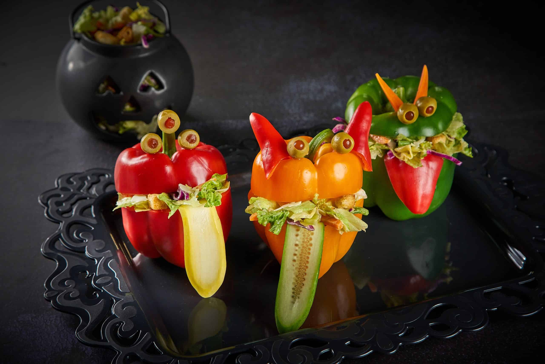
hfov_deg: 19.5
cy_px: 182
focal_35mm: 105
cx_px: 272
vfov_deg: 13.0
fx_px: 1590
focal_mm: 105
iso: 640
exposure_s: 1/100
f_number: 7.1
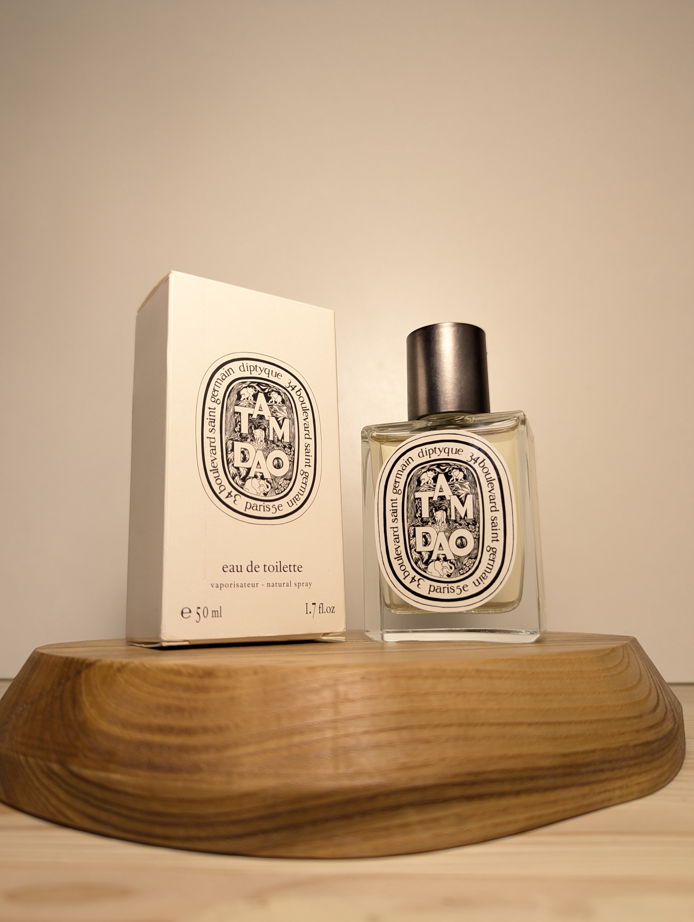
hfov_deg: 56.9
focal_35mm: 24
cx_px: 347
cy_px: 461
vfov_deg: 71.5
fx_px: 640
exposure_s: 1/118
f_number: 1.85
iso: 55
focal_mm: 6.81
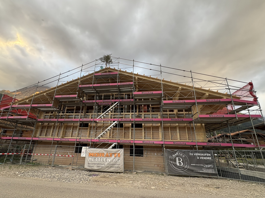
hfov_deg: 94.3
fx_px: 122
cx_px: 121
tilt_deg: +18.5
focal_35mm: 16
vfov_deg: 77.8
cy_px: 110
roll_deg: -2.2
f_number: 2.2
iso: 160
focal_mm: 2.22
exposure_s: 1/99
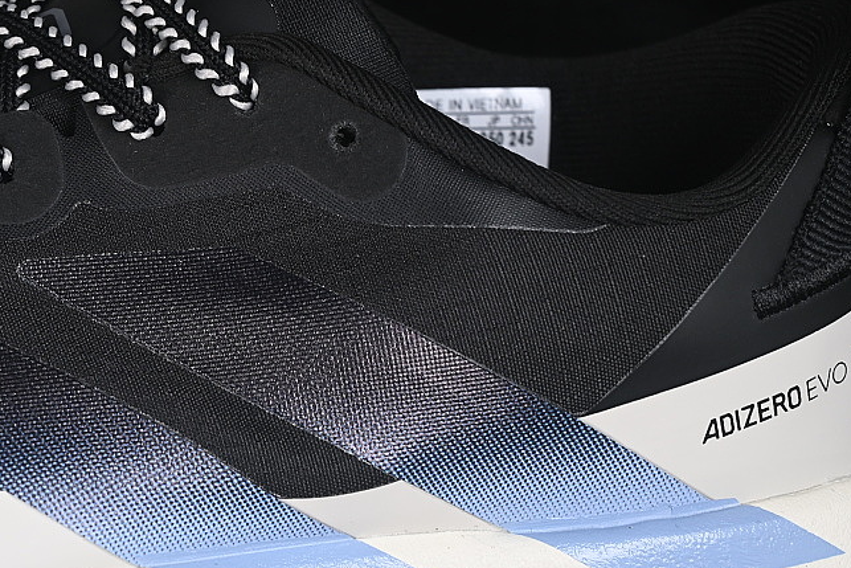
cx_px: 184
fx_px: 2979
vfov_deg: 10.9
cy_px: 365
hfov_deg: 16.2
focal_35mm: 126
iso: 160
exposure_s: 1/60
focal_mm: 50
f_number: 6.3
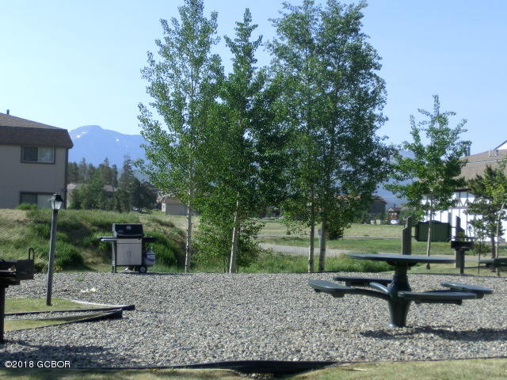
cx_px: 254
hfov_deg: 25.7
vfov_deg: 19.4
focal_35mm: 76
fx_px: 1113
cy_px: 190
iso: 200
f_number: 4.9
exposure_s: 1/1000
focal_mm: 13.48
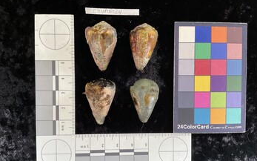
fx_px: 217
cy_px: 88
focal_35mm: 31
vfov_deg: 40.6
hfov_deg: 61.2
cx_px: 129
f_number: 1.8
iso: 160
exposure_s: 1/60
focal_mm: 3
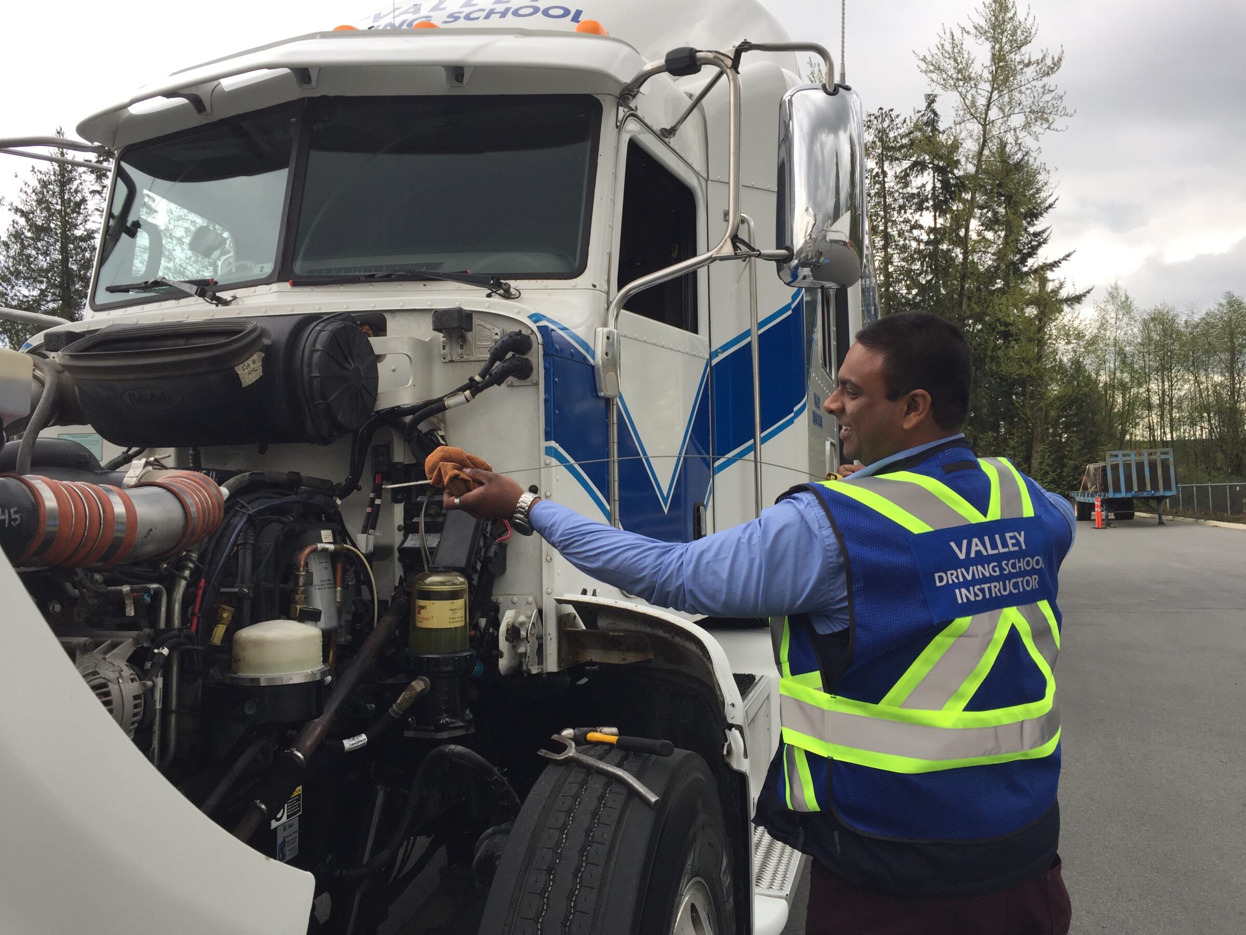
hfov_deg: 61.7
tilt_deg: +1.9
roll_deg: +1.0
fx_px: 1044
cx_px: 623
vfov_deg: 48.2
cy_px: 468
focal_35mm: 29
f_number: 2.2
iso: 32
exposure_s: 1/347
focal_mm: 4.15
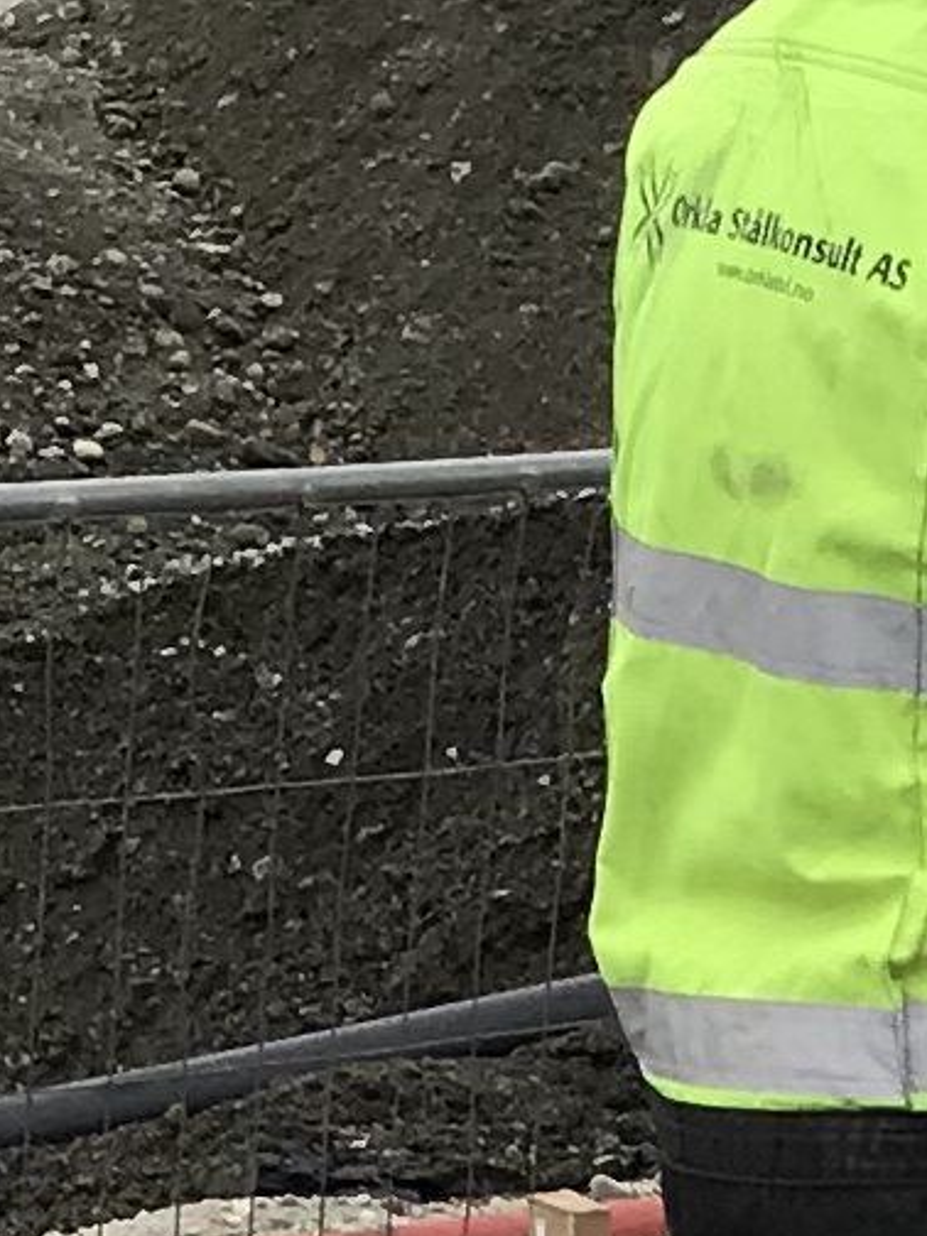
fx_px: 7998
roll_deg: -0.4
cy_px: 2465
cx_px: 1302
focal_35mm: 224
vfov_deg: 8.4
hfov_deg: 6.6
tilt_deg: -18.1
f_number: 1.8
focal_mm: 3.99
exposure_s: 1/392
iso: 20
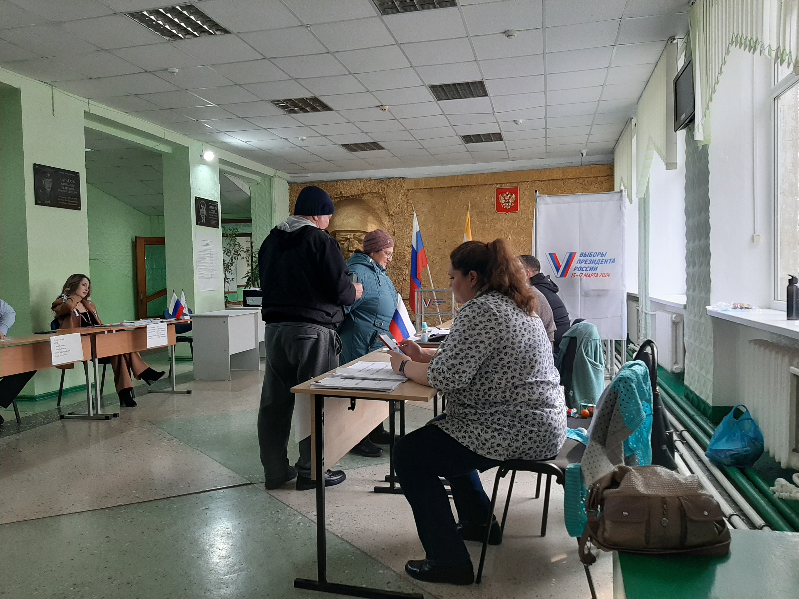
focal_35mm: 26
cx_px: 400
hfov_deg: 67.3
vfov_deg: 53.1
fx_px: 600
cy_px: 300
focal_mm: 3.93
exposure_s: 1/100
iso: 80
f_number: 1.7
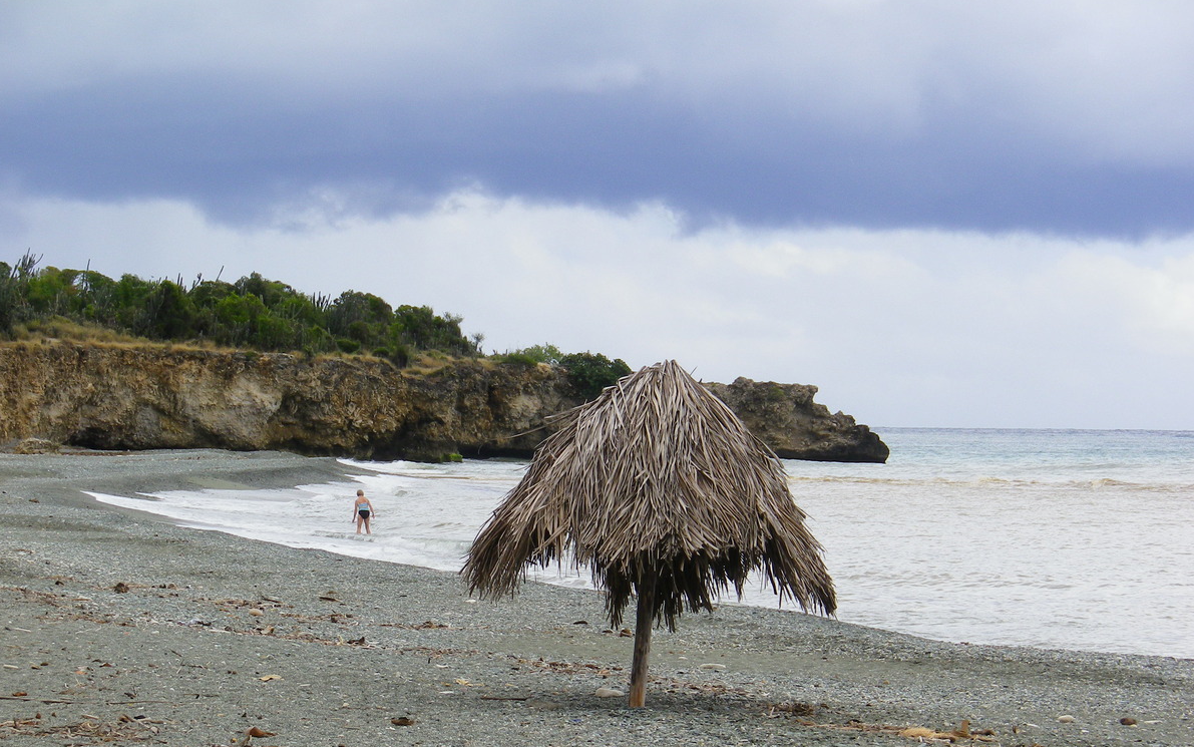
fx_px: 5143
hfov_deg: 13.2
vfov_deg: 8.3
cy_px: 415
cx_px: 593
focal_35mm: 158
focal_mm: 26.2
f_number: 5.6
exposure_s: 1/250
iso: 80
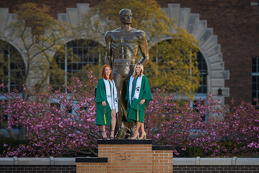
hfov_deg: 4.2
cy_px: 86
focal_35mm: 491
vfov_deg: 2.8
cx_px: 140
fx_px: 3533
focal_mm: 300
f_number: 5
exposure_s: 1/200
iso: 125
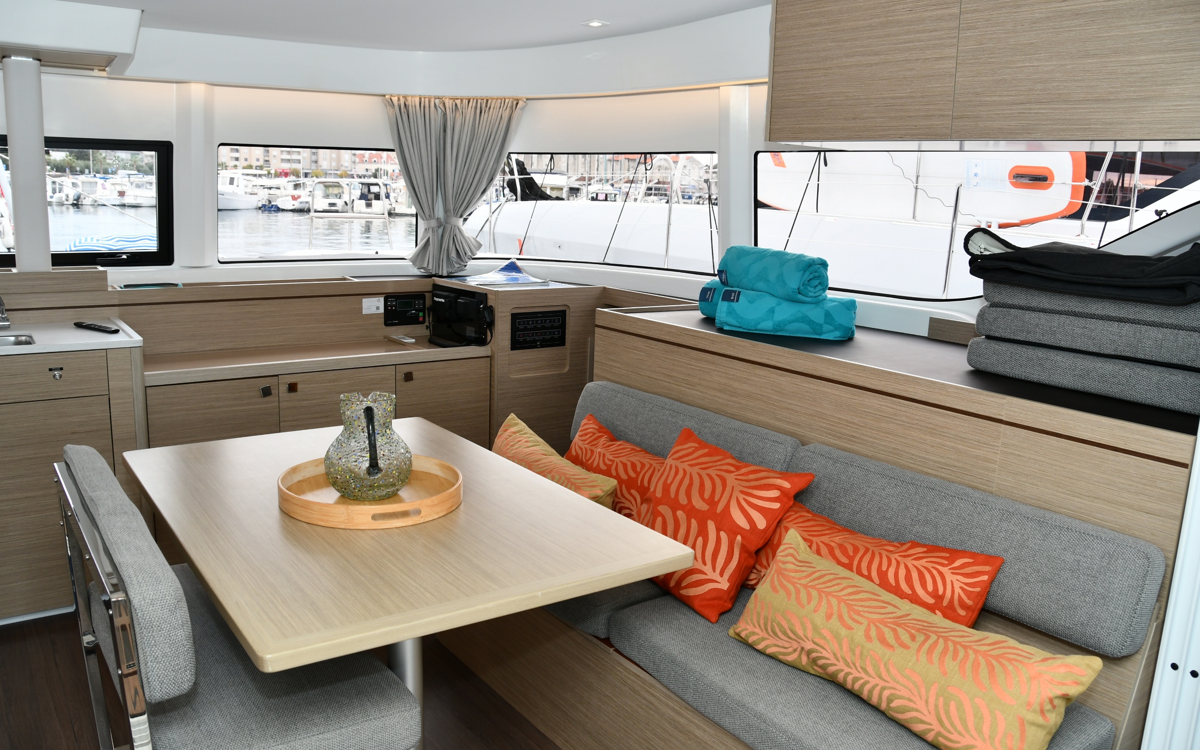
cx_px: 593
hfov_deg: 66.5
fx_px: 916
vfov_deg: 44.5
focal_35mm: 28
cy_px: 381
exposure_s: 1/125
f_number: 5.6
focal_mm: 18
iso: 200
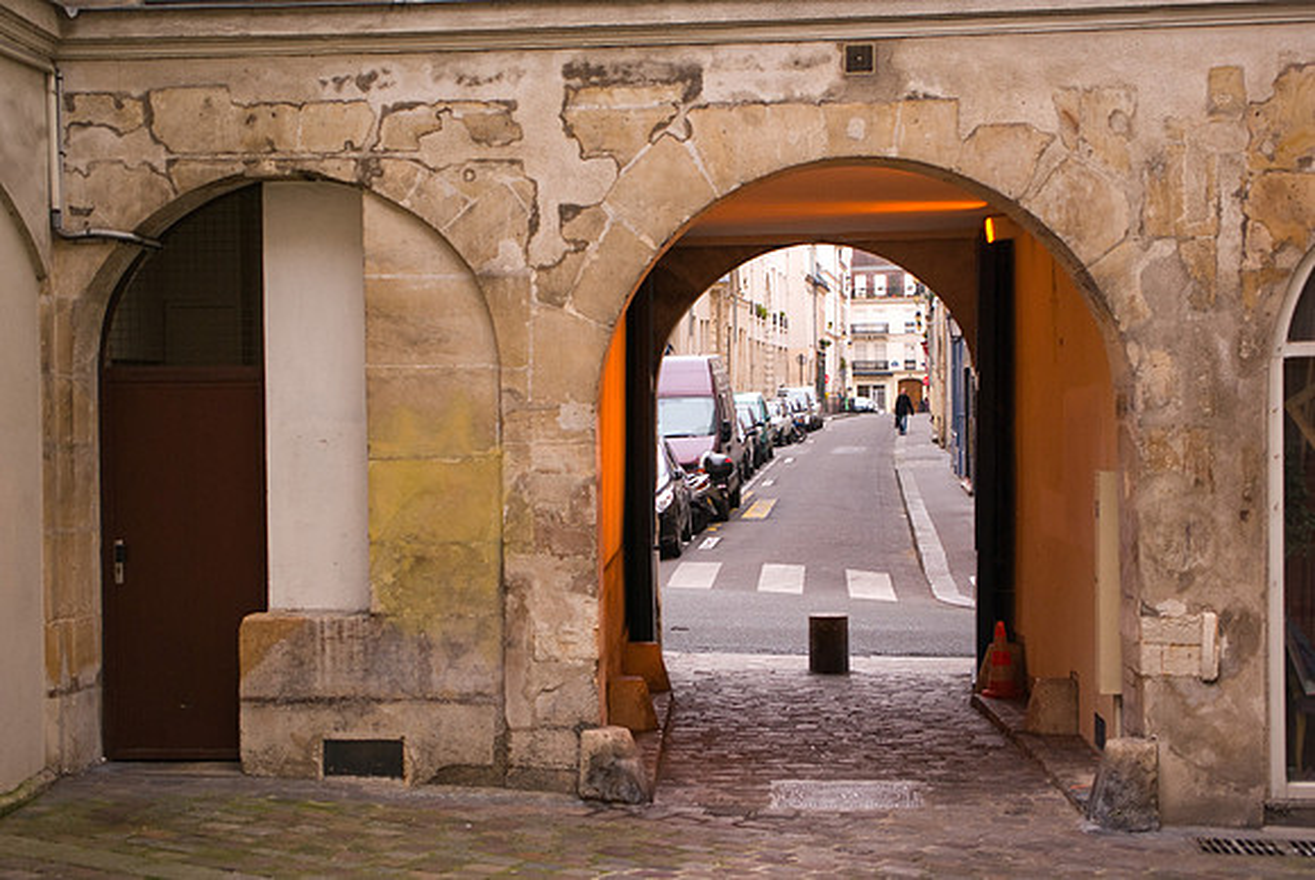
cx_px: 658
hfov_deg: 33.4
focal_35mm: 60
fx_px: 2194
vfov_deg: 22.7
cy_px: 440
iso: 200
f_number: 4
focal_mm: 40
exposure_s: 1/45
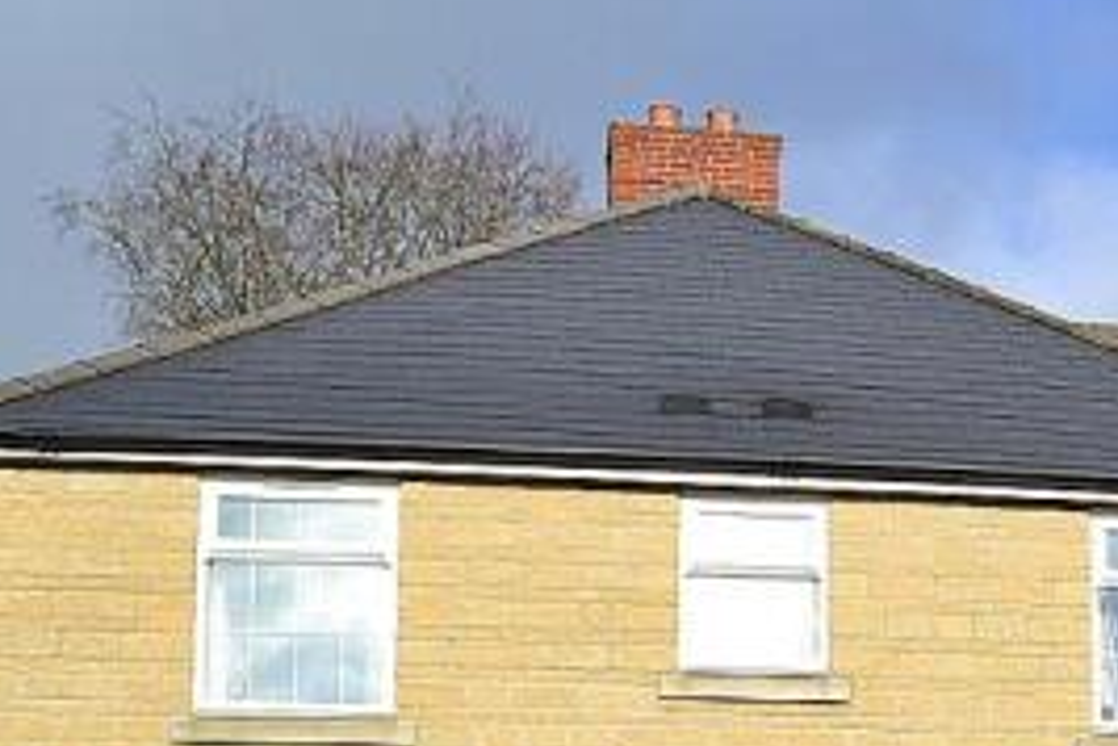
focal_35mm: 81
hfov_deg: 24.0
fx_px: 2515
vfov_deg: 16.3
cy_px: 849
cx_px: 1099
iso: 250
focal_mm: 22
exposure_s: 1/500
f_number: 11
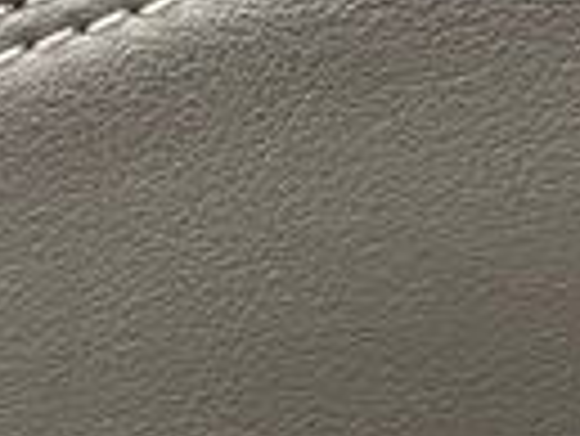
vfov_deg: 6.8
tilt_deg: -17.3
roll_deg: +0.3
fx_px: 3455
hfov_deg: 9.5
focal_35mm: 206
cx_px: -9
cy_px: 1065
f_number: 1.6
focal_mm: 4.2
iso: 400
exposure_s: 1/60
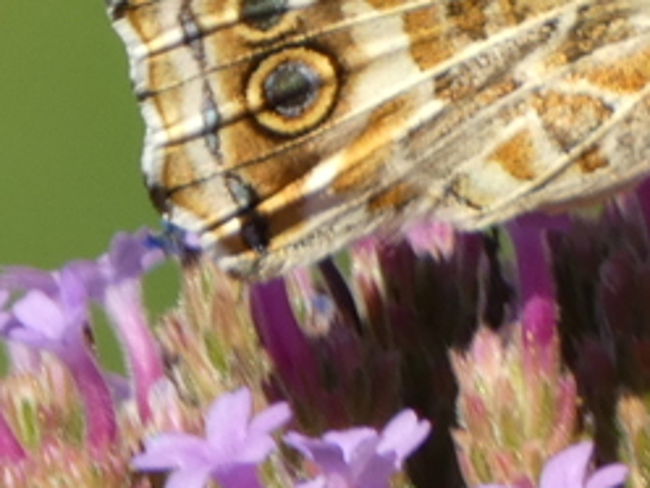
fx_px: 44014
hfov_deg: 0.8
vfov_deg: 0.6
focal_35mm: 2344
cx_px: 662
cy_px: -244
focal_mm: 121.9
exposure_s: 1/125
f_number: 5.6
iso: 80
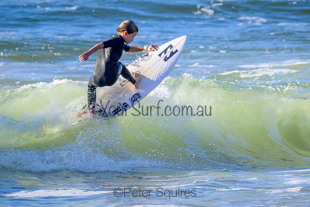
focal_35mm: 1098
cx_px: 157
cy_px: 104
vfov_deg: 1.3
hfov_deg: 1.9
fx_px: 9457
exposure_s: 1/2000
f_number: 11
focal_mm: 800
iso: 1800
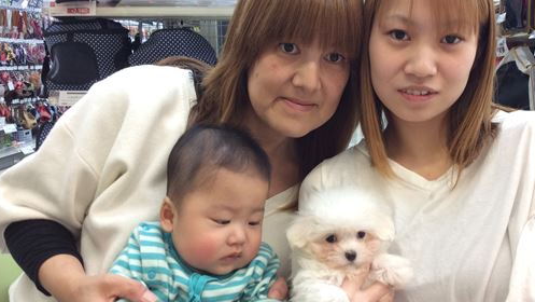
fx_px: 596
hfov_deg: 48.1
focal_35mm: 42
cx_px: 315
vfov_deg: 28.4
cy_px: 164
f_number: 2.4
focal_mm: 3.3
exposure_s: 1/24
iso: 64
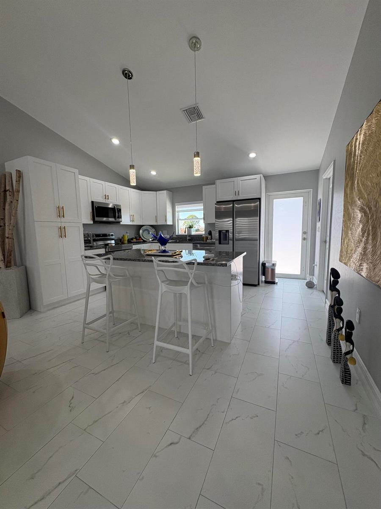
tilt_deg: -6.7
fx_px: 205
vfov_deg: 102.1
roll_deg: +0.9
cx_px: 190
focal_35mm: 14
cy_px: 254
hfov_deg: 85.7
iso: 80
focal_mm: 2.22
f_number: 2.2
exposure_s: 1/137
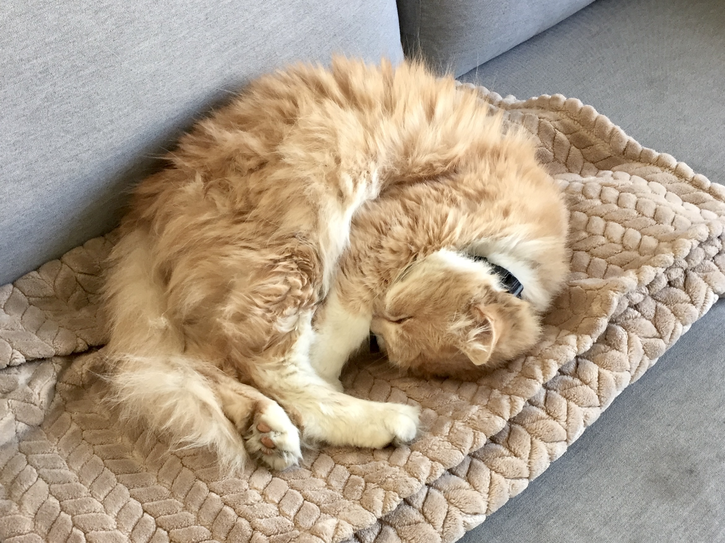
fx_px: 607
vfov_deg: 48.2
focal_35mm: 29
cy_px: 272
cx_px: 362
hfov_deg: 61.7
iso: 64
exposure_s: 1/30
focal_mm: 4.15
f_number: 2.2
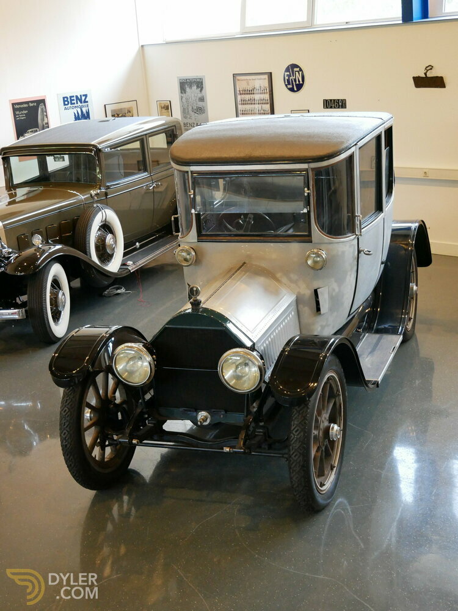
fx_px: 882
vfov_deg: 38.2
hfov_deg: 29.1
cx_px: 229
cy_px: 306
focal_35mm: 50
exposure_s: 1/125
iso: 2000
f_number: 4.5
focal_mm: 25
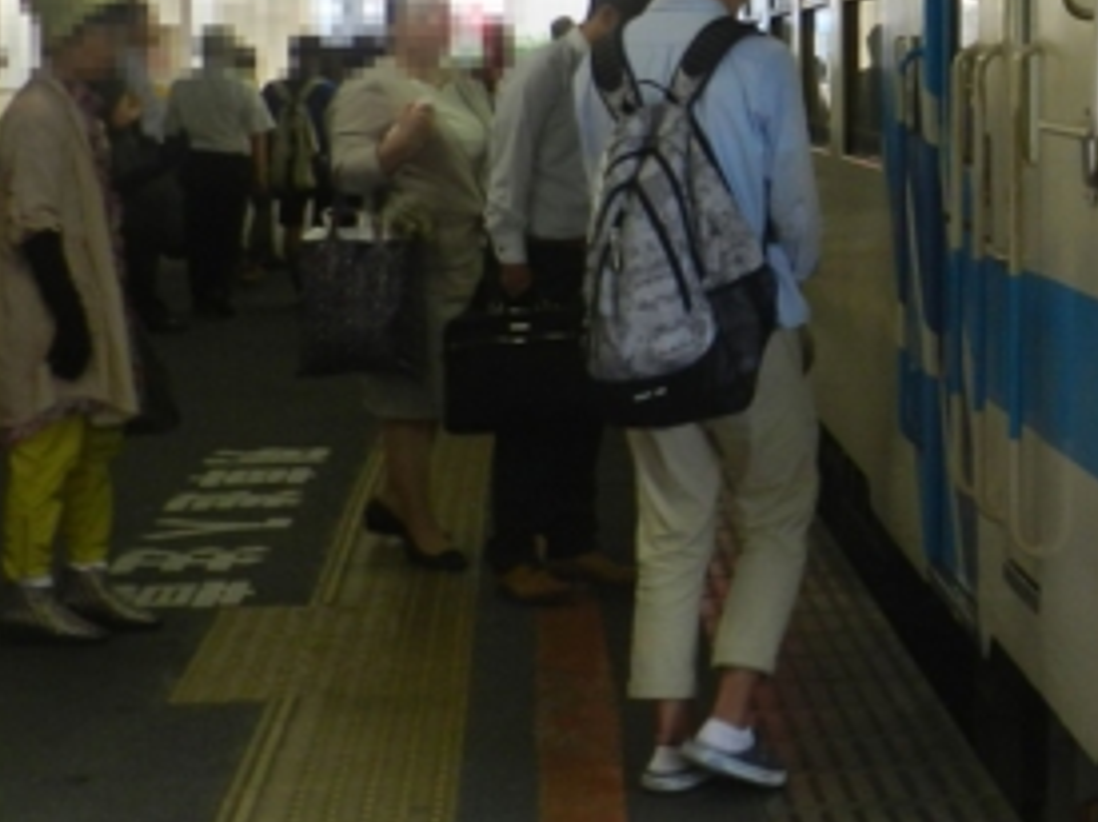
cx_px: 1481
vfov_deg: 15.8
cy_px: 223
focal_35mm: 93
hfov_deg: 19.3
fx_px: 2949
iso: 160
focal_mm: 5.6
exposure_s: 1/40
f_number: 3.7
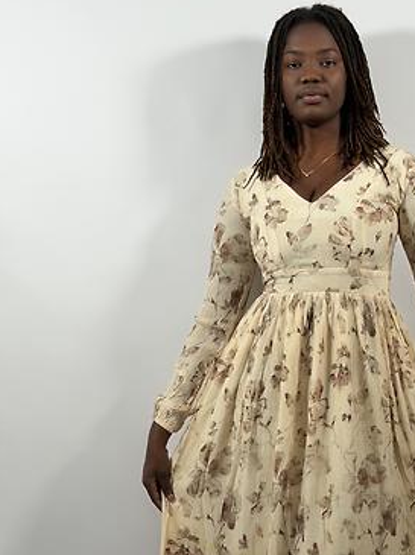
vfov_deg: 24.4
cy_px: 439
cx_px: 337
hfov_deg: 18.4
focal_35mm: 79
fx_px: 1265
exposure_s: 1/100
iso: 50
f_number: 1.78
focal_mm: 6.76
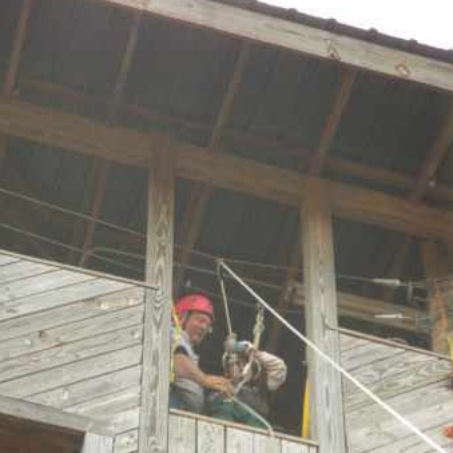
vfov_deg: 8.2
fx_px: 3168
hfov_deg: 8.2
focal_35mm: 214
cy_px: 291
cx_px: 227
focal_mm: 31.5
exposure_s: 1/112
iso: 182
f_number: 5.6
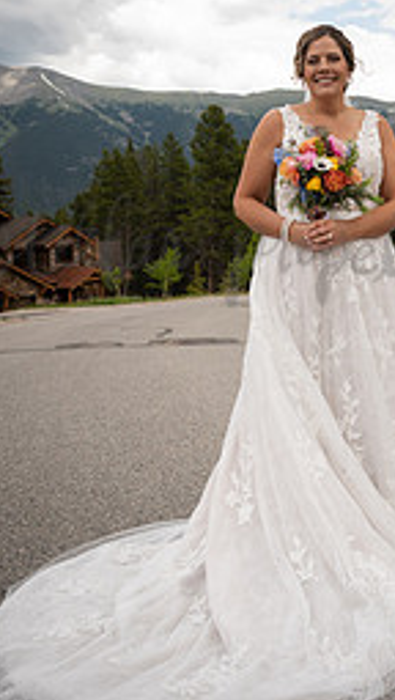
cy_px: 244
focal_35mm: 47
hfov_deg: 24.8
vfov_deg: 43.2
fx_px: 873
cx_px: 355
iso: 200
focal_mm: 25.5
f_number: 4.2
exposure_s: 1/800
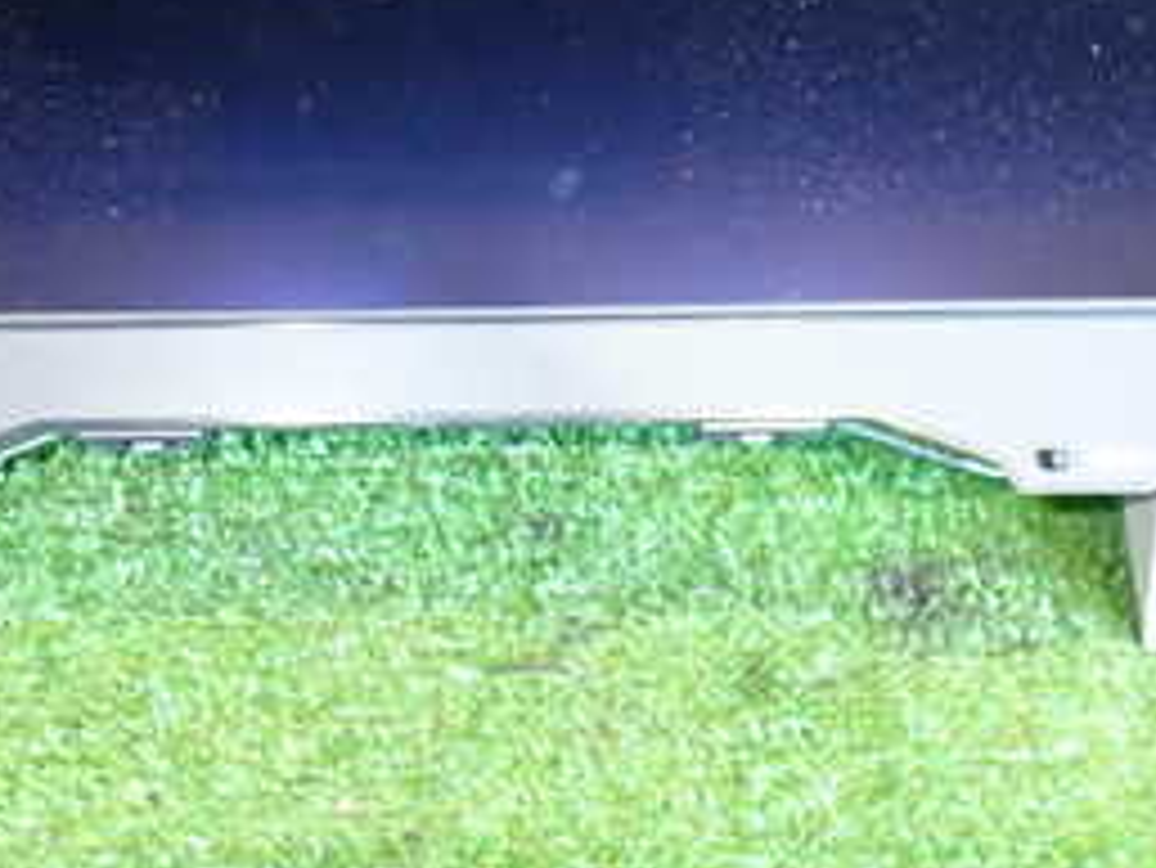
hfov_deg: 27.6
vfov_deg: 20.3
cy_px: -22
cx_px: 387
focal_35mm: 70
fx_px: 2339
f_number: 2.3
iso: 640
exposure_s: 1/30
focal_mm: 5.4
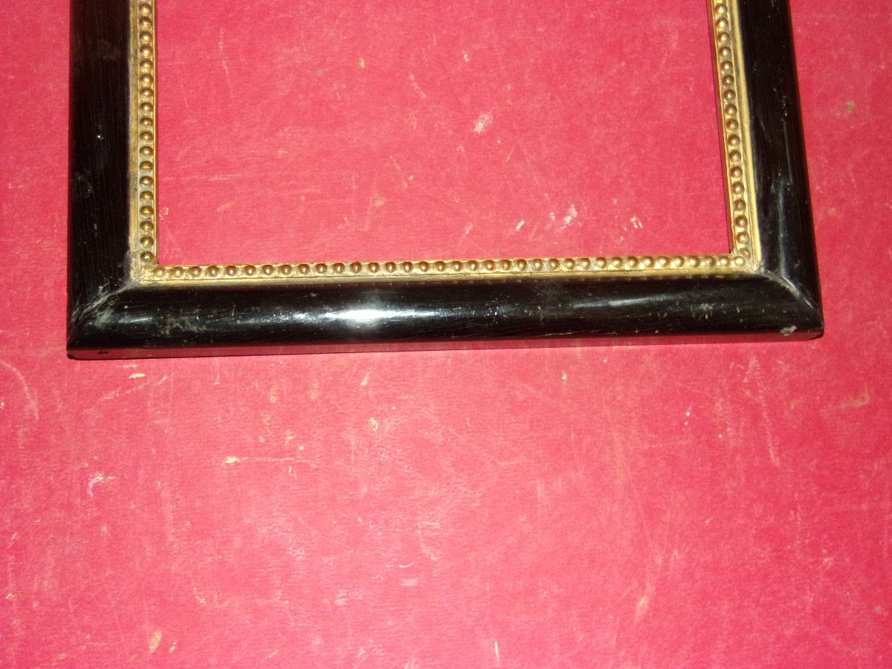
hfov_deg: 43.9
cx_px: 446
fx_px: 1108
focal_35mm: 43
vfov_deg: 33.6
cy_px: 334
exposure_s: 1/34
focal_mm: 7.8
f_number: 4.1
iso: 200
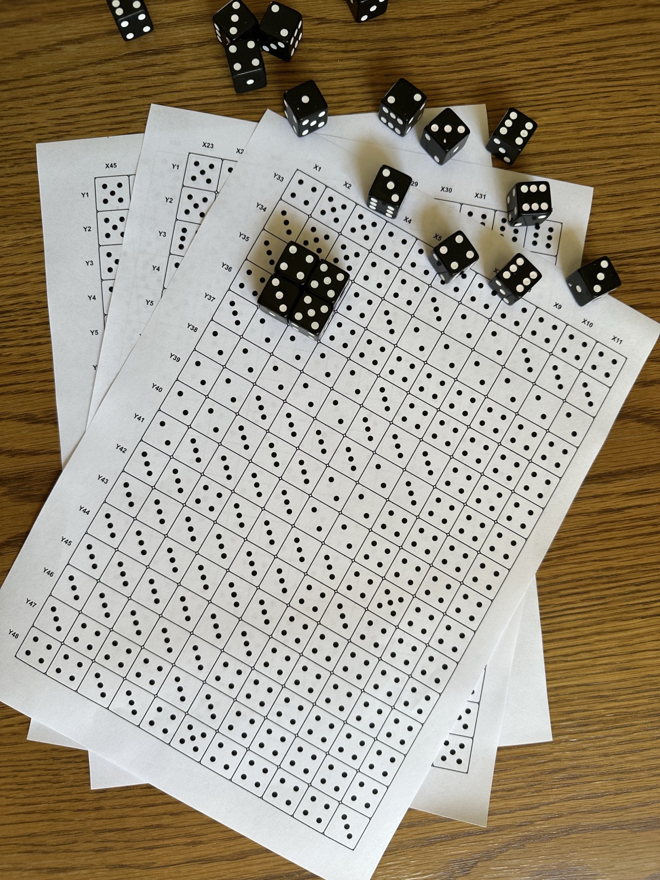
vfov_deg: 71.6
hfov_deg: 56.8
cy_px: 440
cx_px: 330
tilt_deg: -88.2
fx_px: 610
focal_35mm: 24
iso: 64
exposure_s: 1/121
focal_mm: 6.86
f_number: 1.78
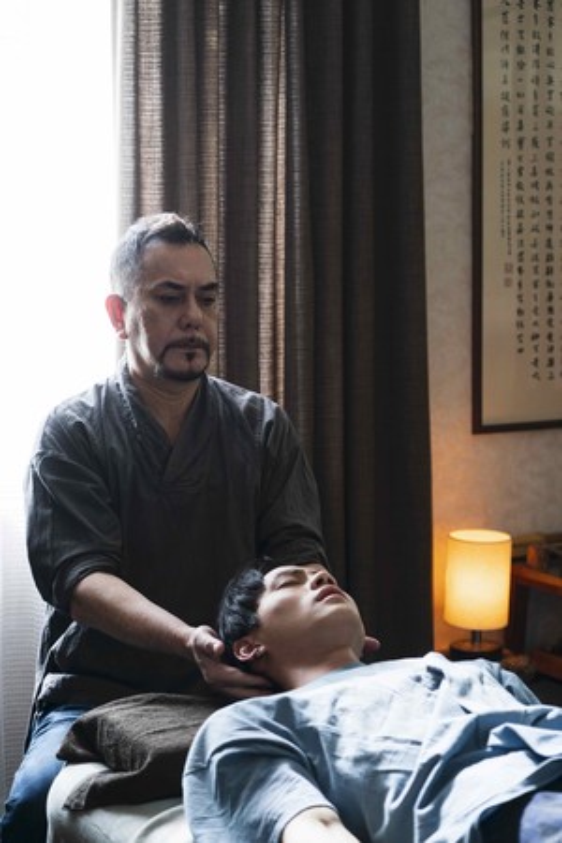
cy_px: 422
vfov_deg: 28.8
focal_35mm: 70
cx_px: 281
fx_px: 1639
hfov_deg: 19.5
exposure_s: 1/100
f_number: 4
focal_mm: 70
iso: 800
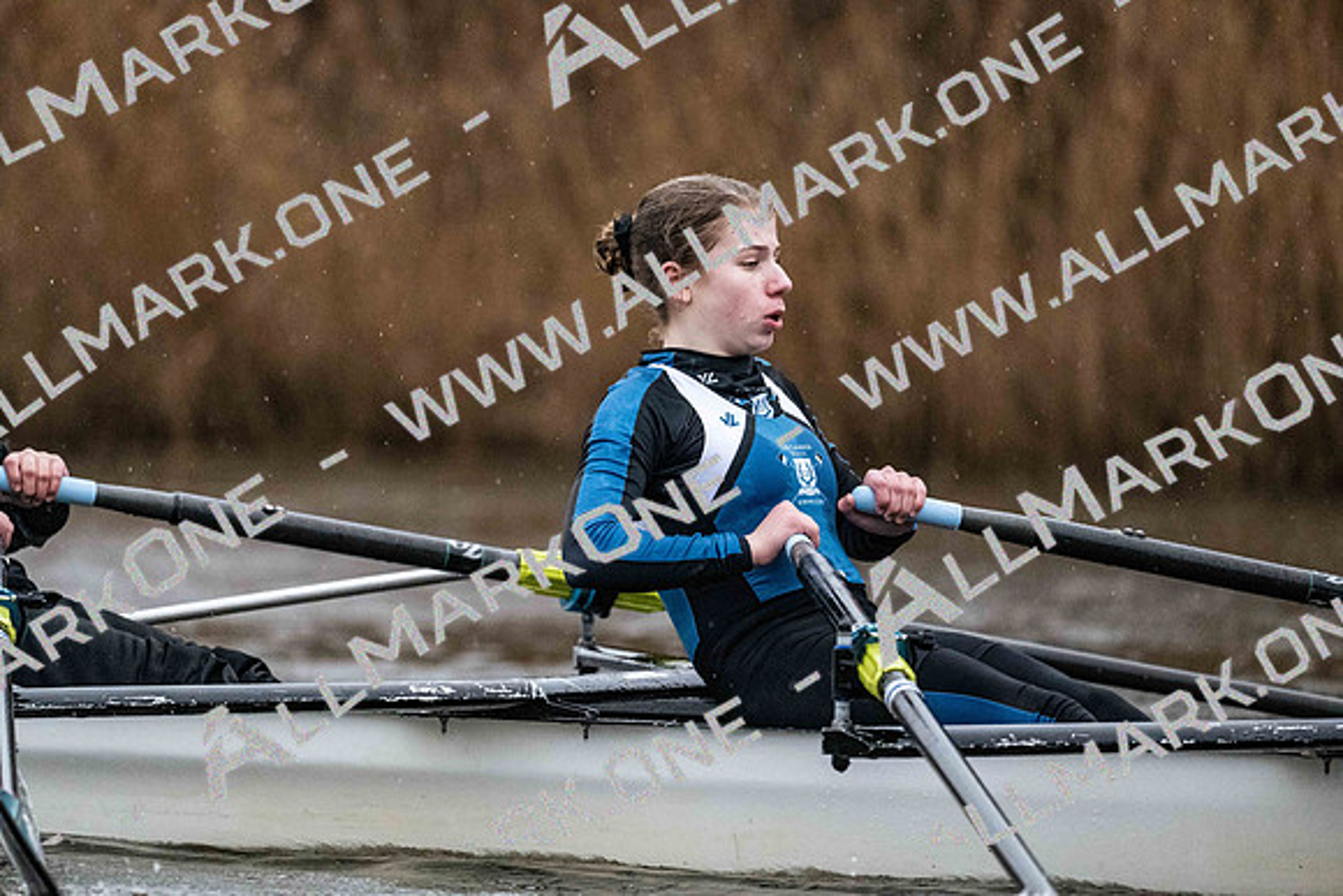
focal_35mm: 400
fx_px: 14925
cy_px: 448
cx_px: 672
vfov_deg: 3.4
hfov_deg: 5.2
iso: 10000
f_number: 4.5
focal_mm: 400
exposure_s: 1/1600
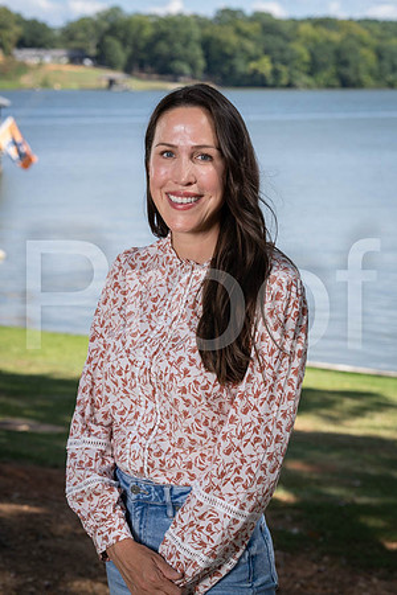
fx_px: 1406
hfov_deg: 16.1
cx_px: 198
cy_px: 298
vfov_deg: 23.9
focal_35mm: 85
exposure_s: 1/160
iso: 100
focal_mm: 85
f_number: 6.3
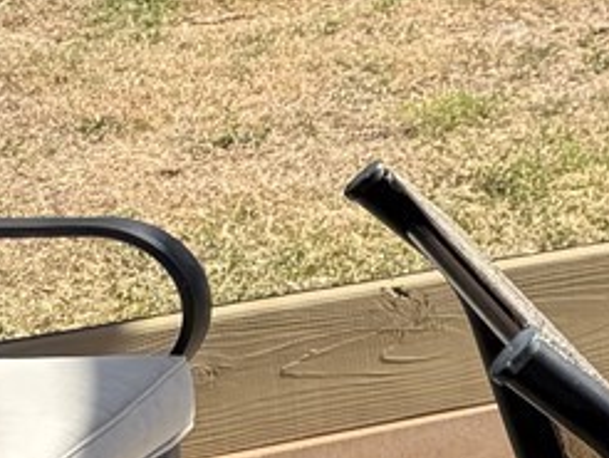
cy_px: 2
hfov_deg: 9.4
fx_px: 2747
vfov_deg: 9.5
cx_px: 1926
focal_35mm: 156
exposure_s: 1/1139
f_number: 1.78
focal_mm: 6.76
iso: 80
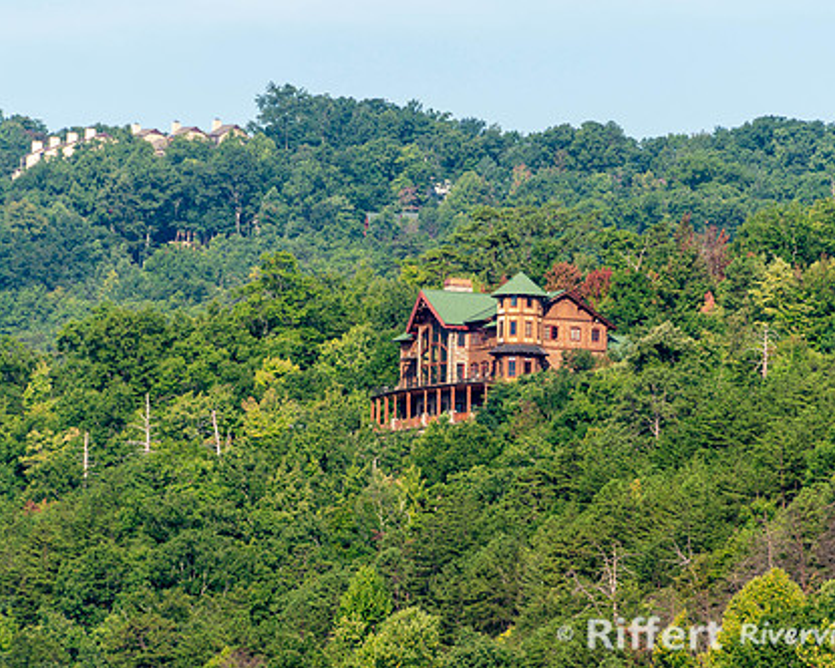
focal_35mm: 528
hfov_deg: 3.7
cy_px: 381
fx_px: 13048
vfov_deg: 2.9
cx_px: 432
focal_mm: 300
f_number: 8
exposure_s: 1/320
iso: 250
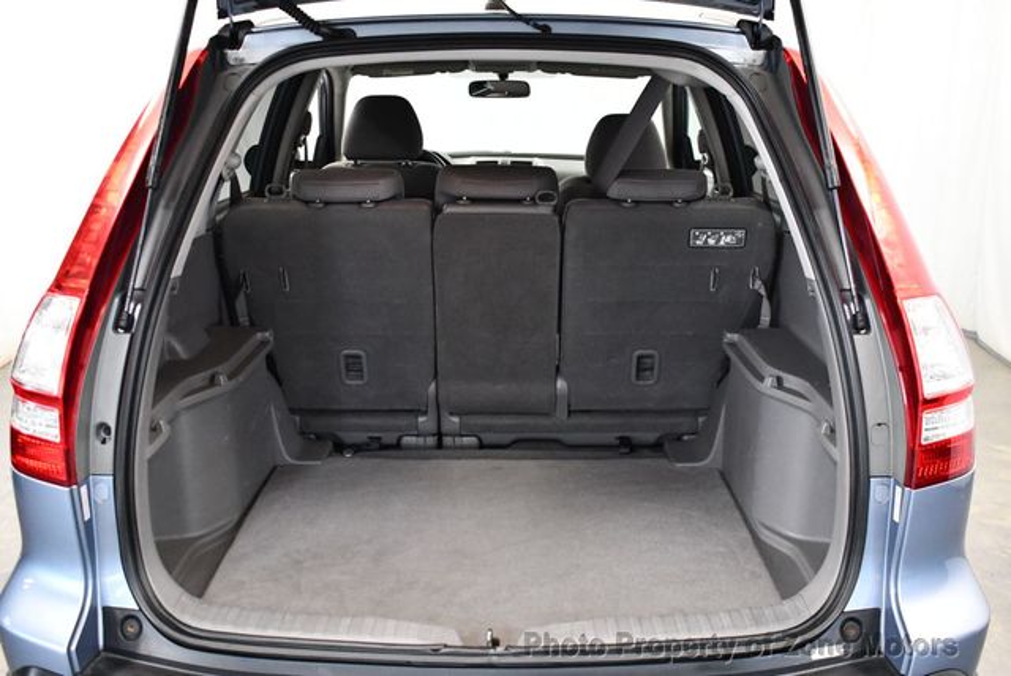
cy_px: 338
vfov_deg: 36.9
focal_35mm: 36
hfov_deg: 53.1
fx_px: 1012
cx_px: 506
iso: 3200
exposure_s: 1/100
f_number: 3.5
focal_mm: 18
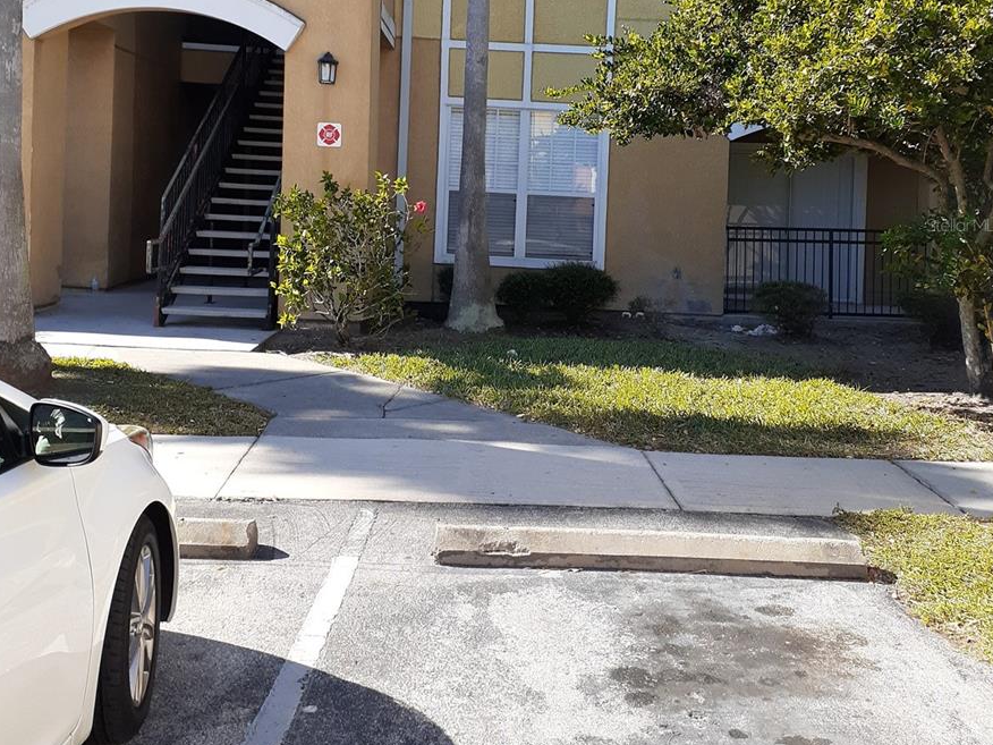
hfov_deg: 50.1
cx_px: 496
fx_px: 1061
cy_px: 225
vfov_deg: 38.1
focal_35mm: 37
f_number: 1.9
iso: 40
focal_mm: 3.6
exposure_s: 1/556
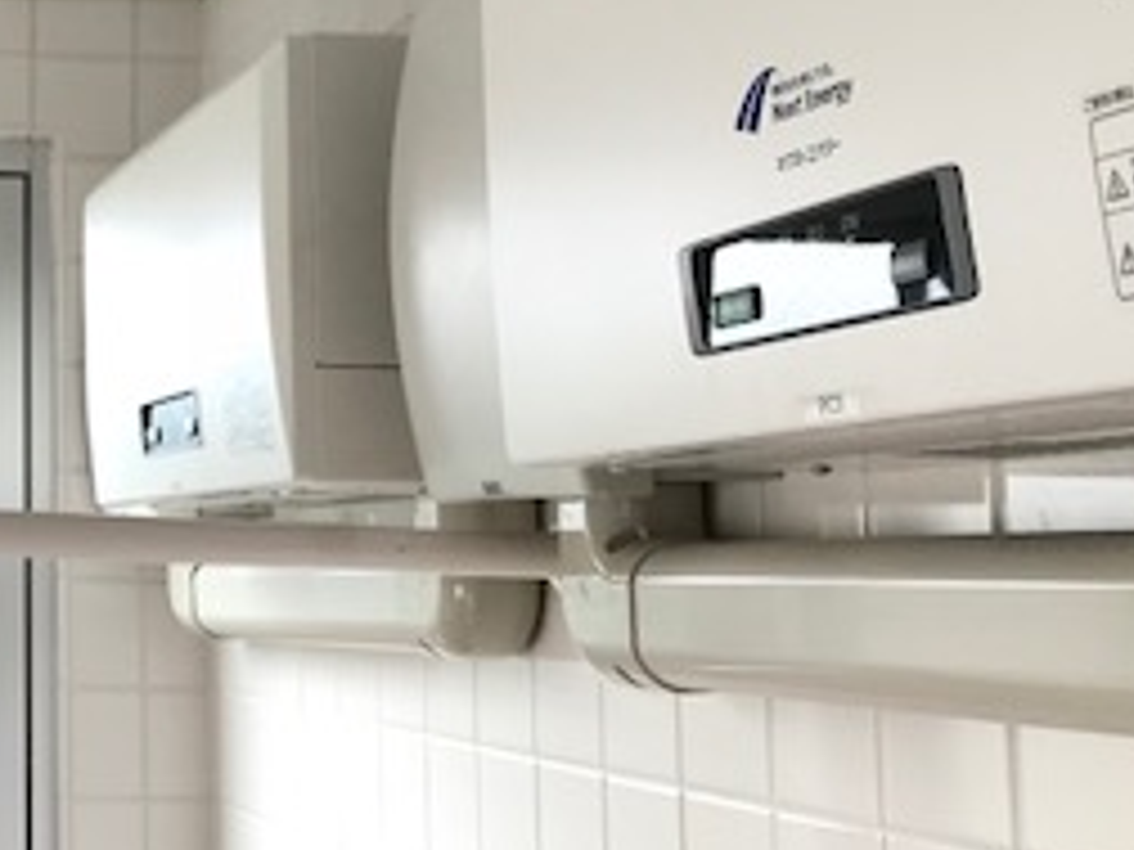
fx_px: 2326
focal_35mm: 71
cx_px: -202
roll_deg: -1.5
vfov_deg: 20.6
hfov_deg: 24.9
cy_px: 229
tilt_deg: +9.9
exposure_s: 1/136
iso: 20
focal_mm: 3.99
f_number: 1.8
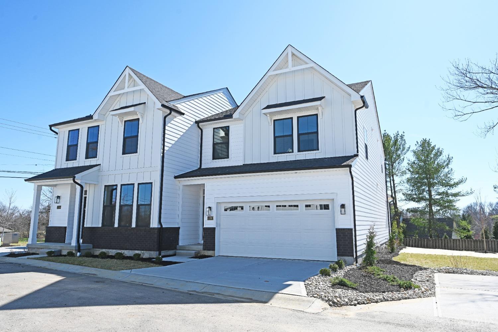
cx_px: 249
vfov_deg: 54.1
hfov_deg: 74.9
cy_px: 166
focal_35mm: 24
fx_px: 325
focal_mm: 23.5
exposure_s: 1/400
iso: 100
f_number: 7.1
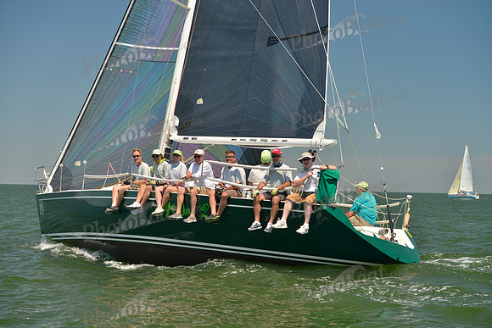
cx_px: 246
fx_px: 957
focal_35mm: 70
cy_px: 164
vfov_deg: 19.5
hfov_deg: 28.8
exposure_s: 1/640
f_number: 5
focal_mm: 70
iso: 200
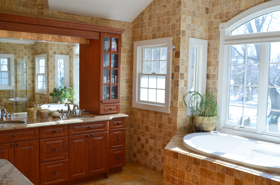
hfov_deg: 53.2
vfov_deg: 36.7
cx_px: 140
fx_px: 279
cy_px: 92
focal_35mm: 36
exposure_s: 1/125
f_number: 5.6
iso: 280
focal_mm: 24
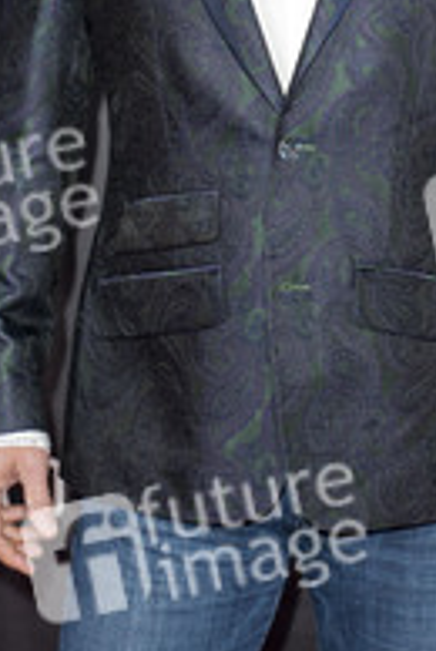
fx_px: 2607
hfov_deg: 9.6
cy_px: 40
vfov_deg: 14.1
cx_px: 293
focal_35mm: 144
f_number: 4.5
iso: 800
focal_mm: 70
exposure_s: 1/400
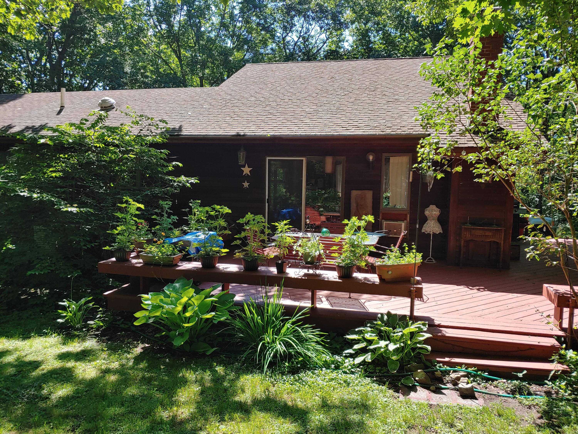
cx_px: 289
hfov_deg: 69.4
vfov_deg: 54.9
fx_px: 417
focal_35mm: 25
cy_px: 217
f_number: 1.5
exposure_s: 1/820
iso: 50
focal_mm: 4.23
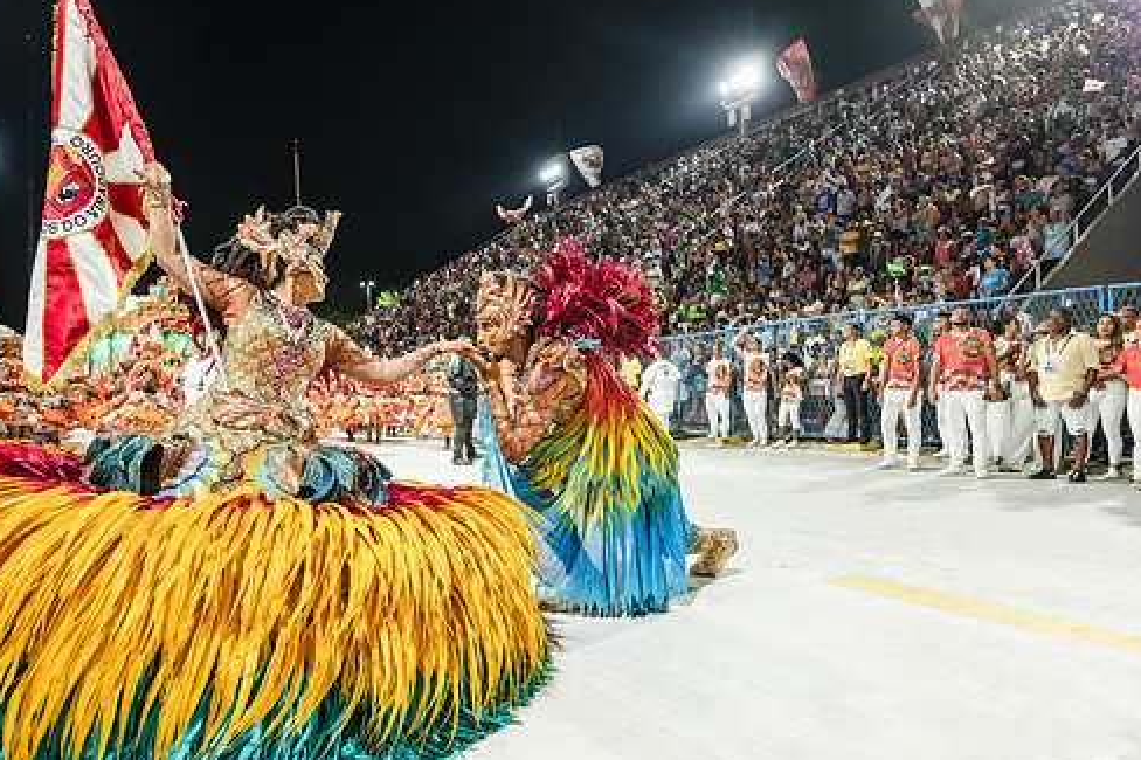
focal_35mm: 22
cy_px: 402
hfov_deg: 78.2
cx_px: 496
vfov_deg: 57.2
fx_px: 697
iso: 1800
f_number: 4
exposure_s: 1/250
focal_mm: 18.5
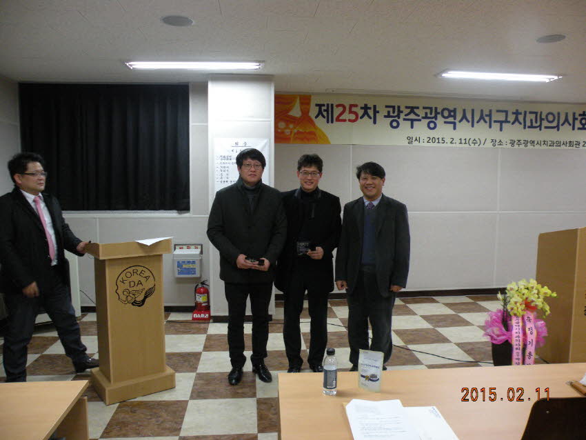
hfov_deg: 65.3
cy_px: 220
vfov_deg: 51.4
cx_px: 293
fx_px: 457
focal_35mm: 27
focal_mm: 4.7
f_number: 2.8
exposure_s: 1/60
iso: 306
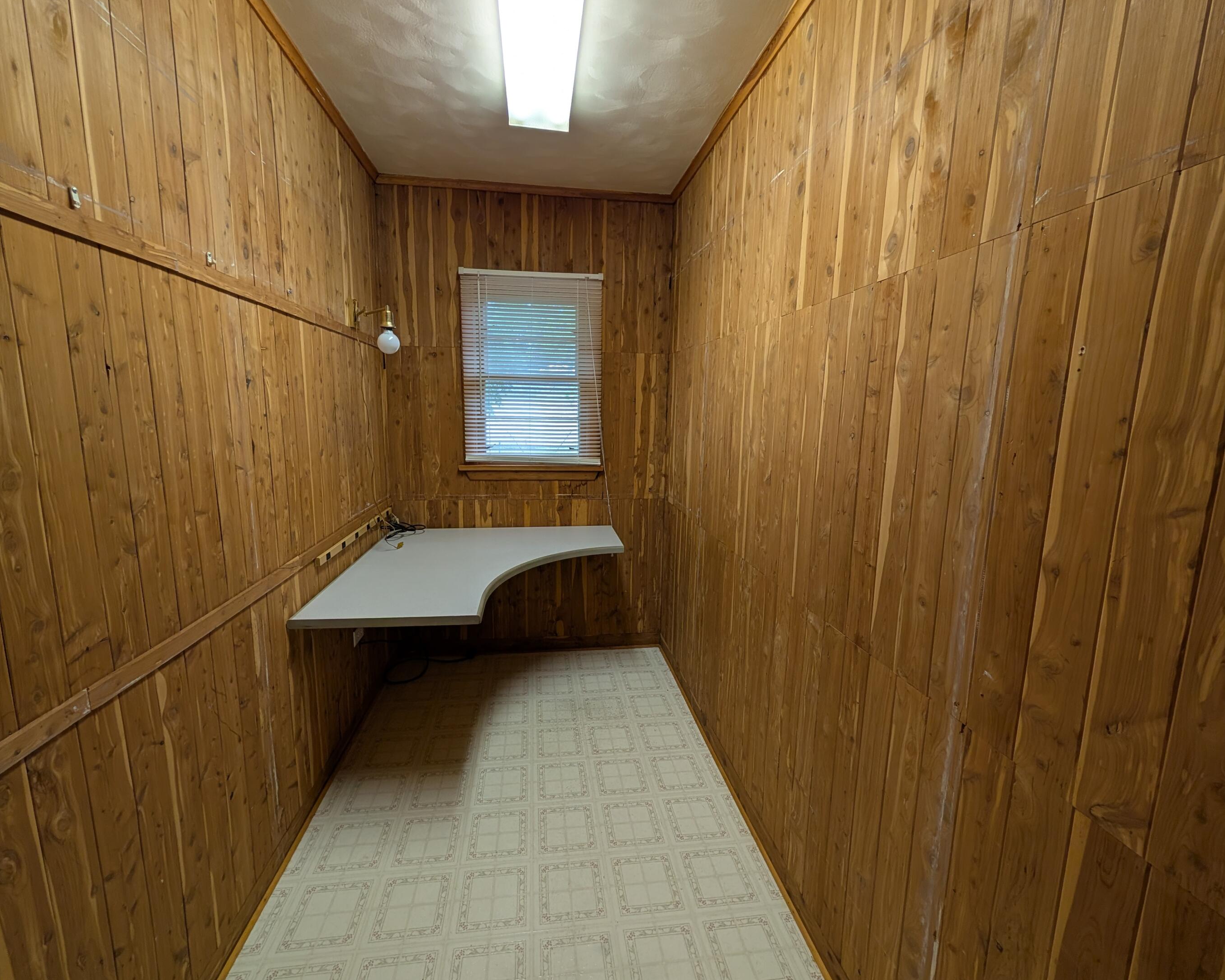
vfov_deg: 92.2
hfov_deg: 104.8
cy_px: 481
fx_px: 471
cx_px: 606
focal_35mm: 13
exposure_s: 1/120
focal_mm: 2.02
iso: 114
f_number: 1.7
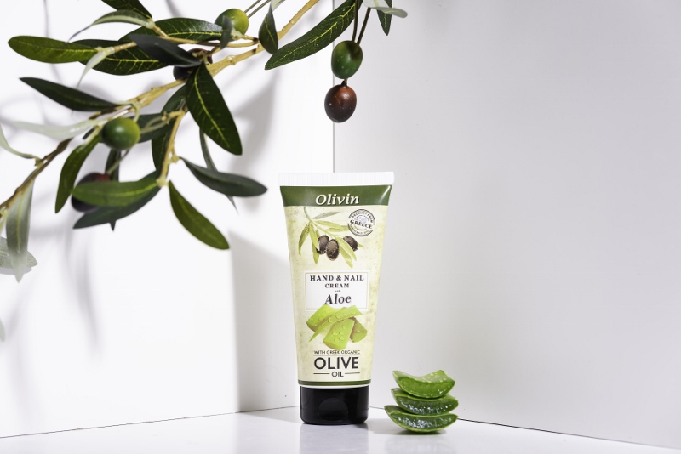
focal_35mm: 120
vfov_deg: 11.4
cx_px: 340
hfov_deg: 17.1
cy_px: 227
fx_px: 2271
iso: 100
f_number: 8
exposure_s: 1/640
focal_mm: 120
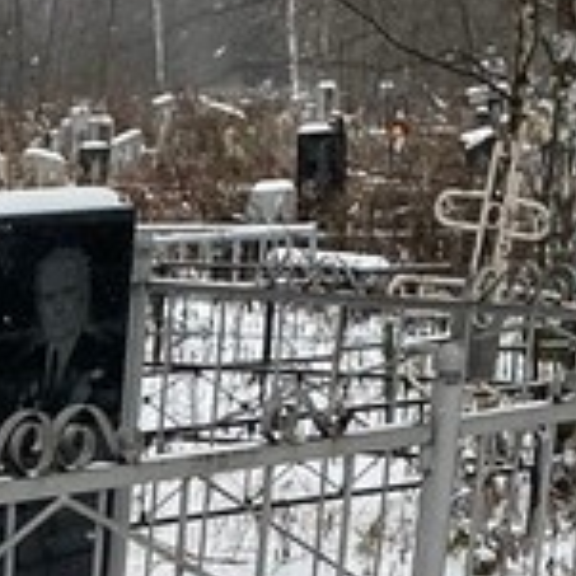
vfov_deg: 10.2
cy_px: 1221
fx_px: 2937
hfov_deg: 10.4
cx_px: -549
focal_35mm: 156
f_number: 1.8
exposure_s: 1/389
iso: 32
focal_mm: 4.25
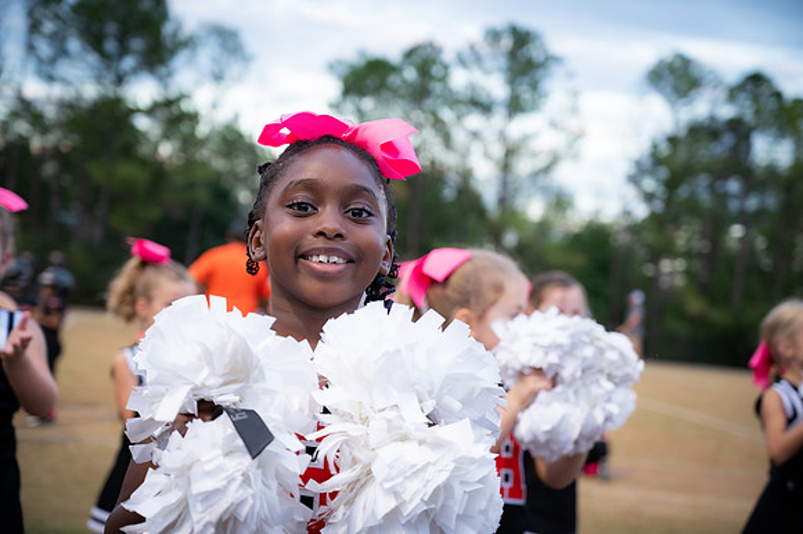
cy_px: 267
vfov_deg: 21.9
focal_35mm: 62
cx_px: 402
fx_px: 1382
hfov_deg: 32.4
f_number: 4
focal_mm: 62
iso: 1250
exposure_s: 1/400
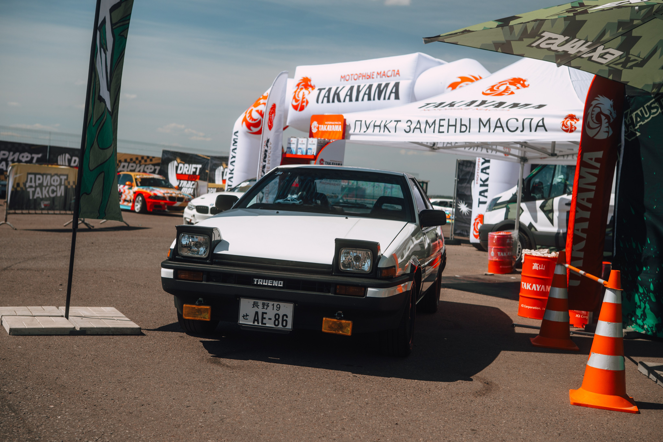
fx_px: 816
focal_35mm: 44
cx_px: 323
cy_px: 233
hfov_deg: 44.2
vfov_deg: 30.3
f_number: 3.5
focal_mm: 40
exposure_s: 1/1000
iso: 100
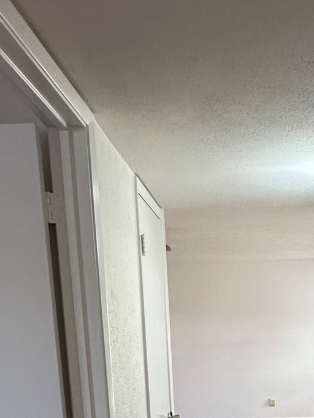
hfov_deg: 33.4
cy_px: 437
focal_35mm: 42
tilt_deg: -11.5
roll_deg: +1.2
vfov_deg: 38.6
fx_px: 508
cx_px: 247
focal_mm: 2.22
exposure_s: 1/120
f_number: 2.2
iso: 200
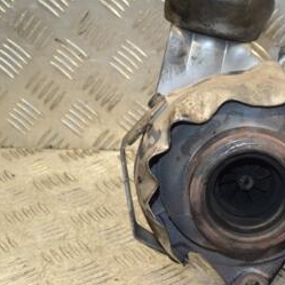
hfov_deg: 18.1
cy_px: 166
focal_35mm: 92
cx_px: 322
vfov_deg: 18.9
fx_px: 857
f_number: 8
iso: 2000
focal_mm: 30
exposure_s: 1/200
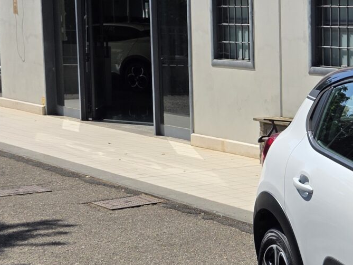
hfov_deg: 18.1
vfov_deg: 16.8
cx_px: 617
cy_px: 160
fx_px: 898
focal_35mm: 88
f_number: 1.7
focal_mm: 6.3
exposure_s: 1/7333
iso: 80
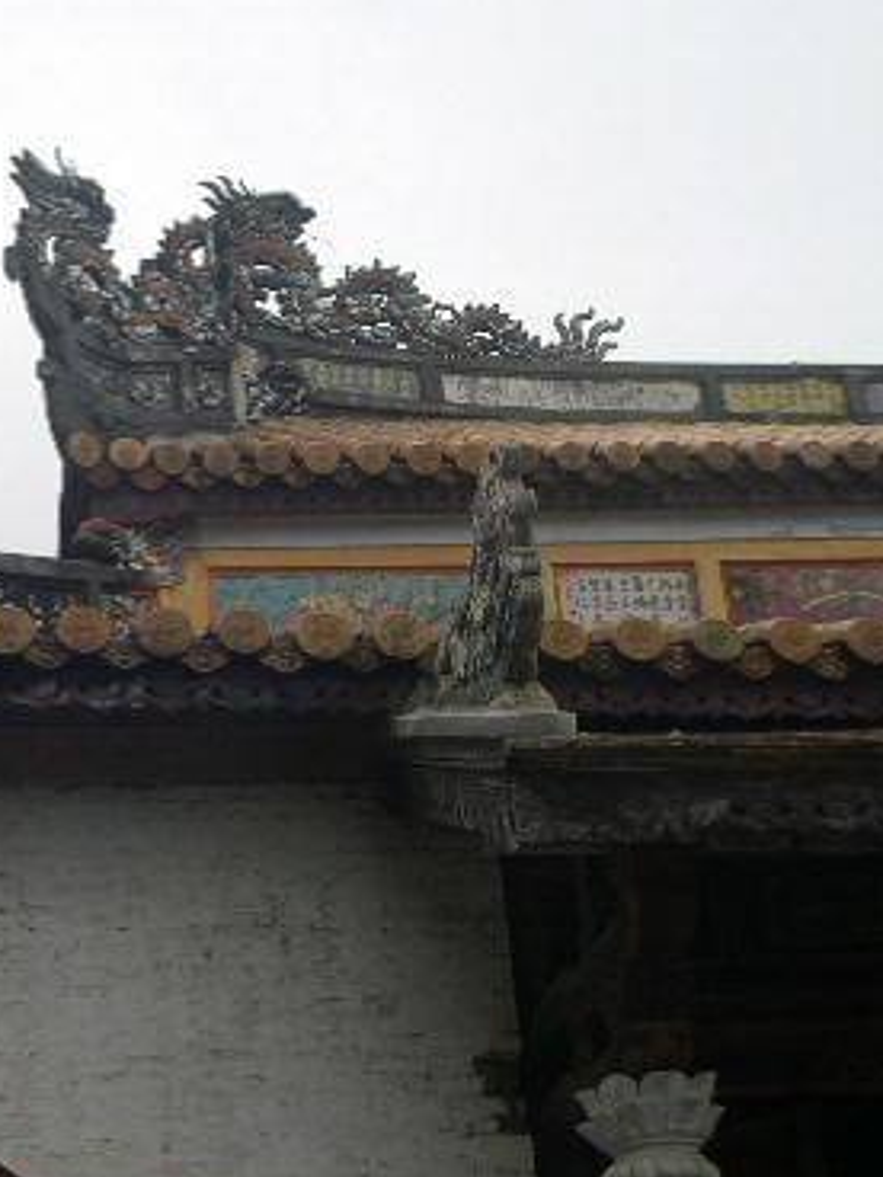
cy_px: 441
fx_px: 2245
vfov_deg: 29.3
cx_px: -74
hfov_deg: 21.2
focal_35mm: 66
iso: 100
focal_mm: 8
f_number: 7.6
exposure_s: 1/241
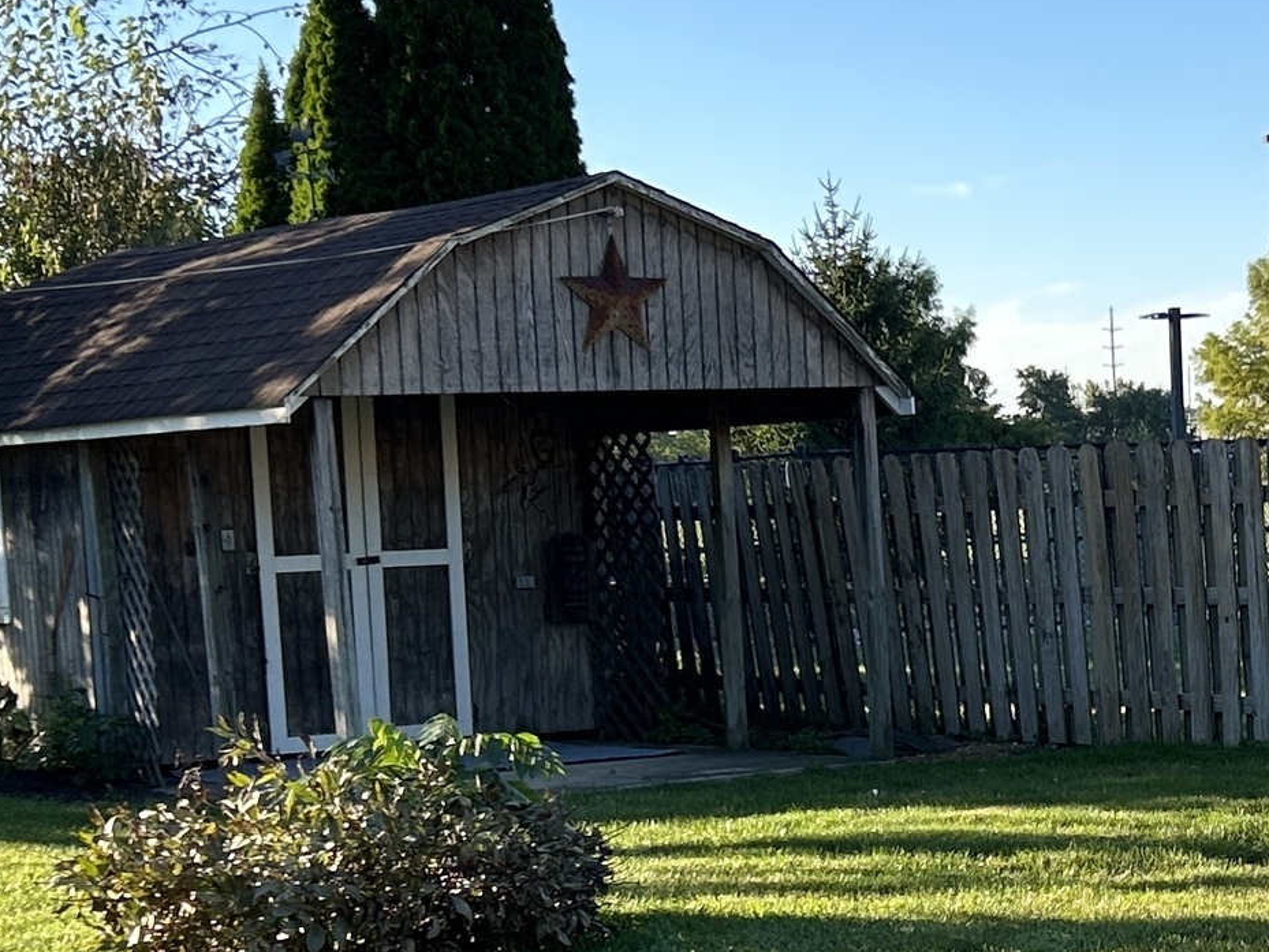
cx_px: 1239
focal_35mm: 86
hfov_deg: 22.0
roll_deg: +3.2
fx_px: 3153
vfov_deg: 17.0
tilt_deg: -8.2
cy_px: 779
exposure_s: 1/1377
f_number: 1.5
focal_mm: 5.7
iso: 50
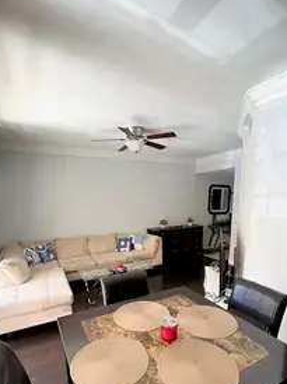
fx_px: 210
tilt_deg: -11.0
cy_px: 237
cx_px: 155
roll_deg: +0.7
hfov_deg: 68.5
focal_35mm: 19
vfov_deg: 83.3
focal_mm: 1.57
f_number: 1.8
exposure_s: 1/99
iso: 125
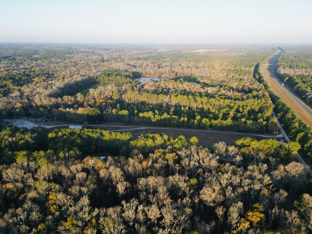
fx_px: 216
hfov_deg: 71.6
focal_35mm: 24
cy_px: 117
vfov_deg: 56.8
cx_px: 156
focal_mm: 6.72
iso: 100
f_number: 1.7
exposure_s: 1/640
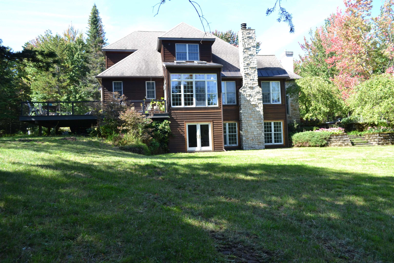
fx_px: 295
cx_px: 197
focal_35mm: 27
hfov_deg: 67.4
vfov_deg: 47.9
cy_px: 132
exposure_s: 1/125
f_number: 5.6
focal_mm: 18
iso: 125
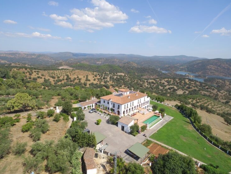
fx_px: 140
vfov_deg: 63.5
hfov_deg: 79.0
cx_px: 118
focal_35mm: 21
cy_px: 90
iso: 100
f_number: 2.8
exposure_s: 1/829
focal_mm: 3.61
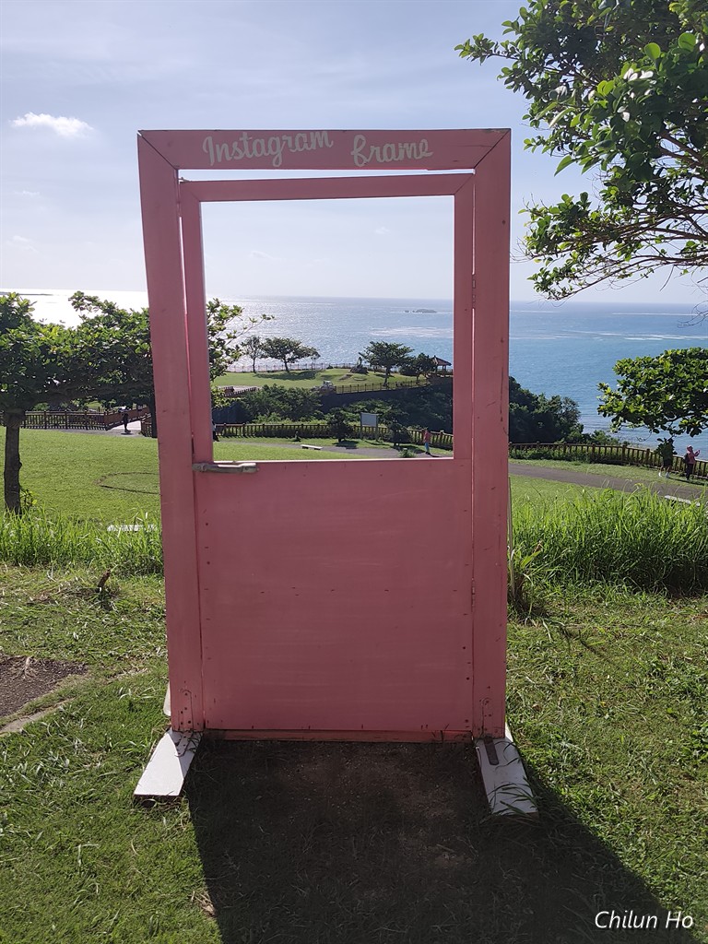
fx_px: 791
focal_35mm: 29
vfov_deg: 61.7
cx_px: 354
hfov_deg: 48.2
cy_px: 472
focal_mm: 6.07
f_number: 1.7
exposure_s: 1/1910
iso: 50
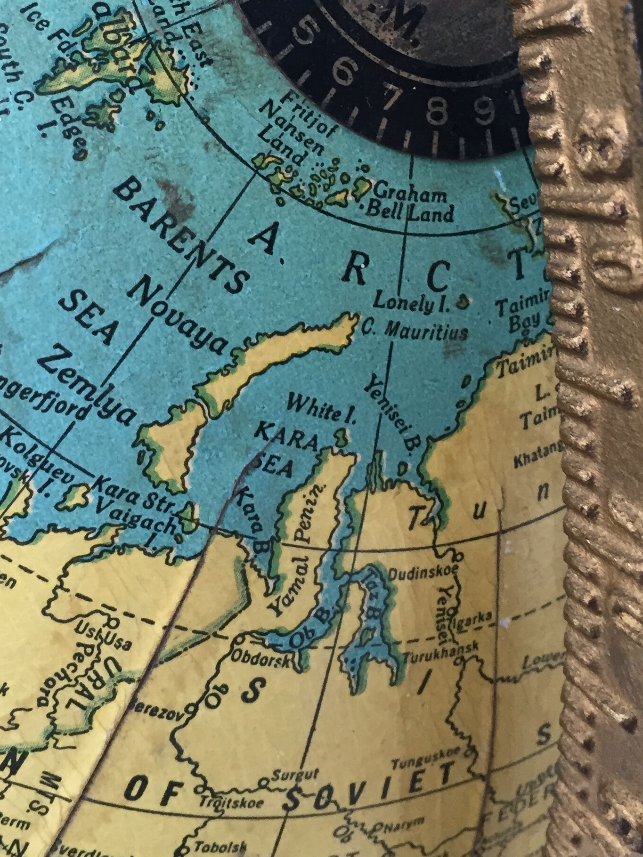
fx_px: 1288
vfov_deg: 35.4
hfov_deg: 27.8
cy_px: 150
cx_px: 204
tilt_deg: -48.1
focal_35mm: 52
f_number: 2.2
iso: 64
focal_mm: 4.15
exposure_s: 1/33
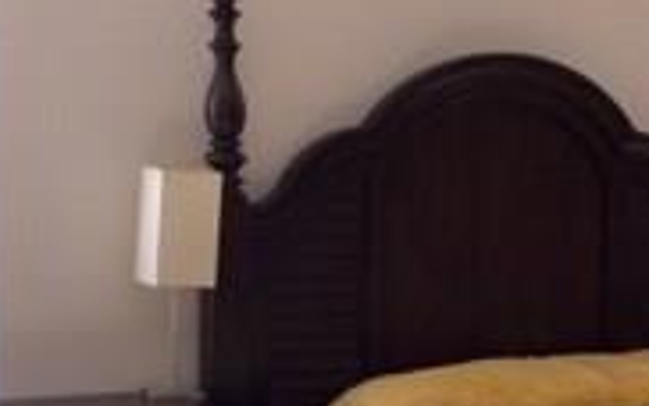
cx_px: 727
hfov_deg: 18.5
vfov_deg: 12.1
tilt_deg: -8.0
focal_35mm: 108
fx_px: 1911
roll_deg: -2.8
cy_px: 360
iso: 32
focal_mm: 4.15
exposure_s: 1/60
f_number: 2.2
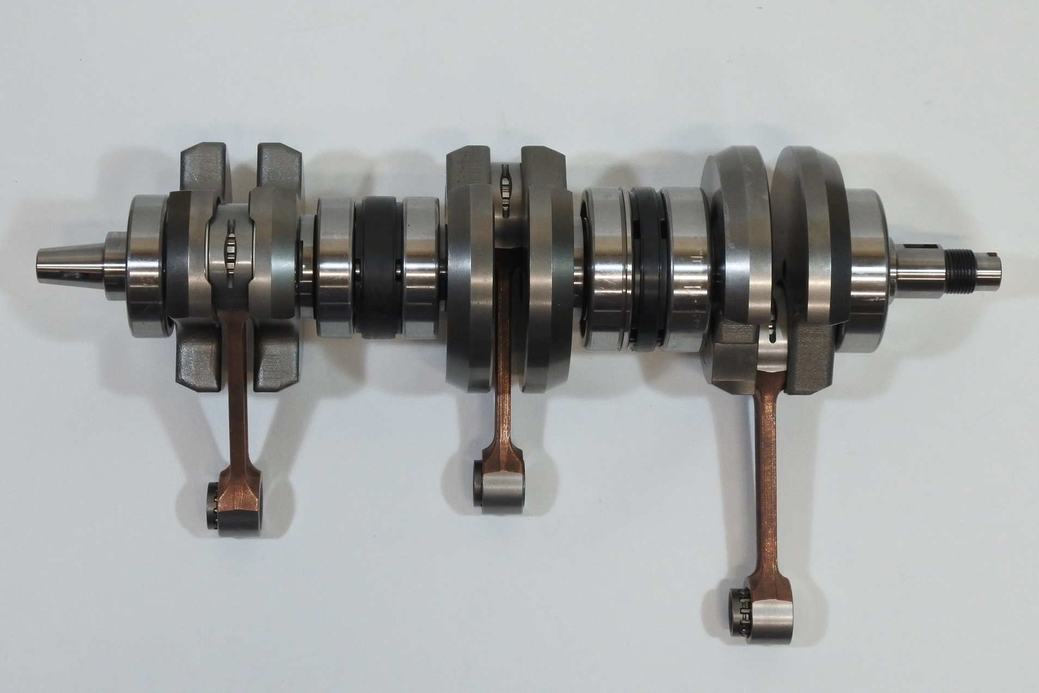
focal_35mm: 47
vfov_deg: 28.7
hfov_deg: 41.9
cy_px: 346
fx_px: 1357
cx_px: 520
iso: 800
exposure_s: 1/100
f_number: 4.5
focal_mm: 17.6
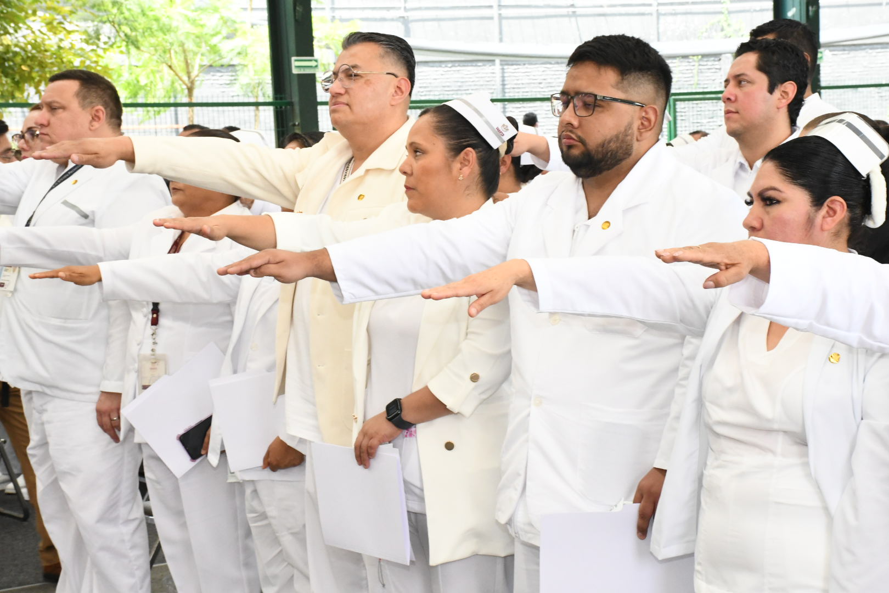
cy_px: 296
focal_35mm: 84
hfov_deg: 24.2
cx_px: 444
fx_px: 2074
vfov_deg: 16.3
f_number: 14
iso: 4000
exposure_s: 1/125
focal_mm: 56
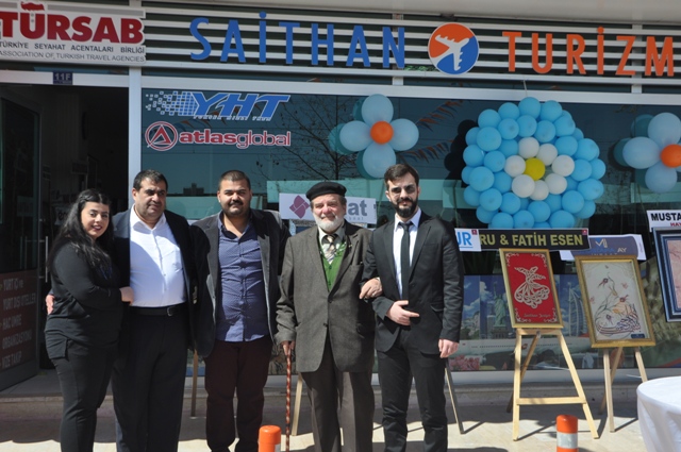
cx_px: 340
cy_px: 226
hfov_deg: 42.4
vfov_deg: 28.9
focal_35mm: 46
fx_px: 879
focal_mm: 31
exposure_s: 1/320
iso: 200
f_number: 9
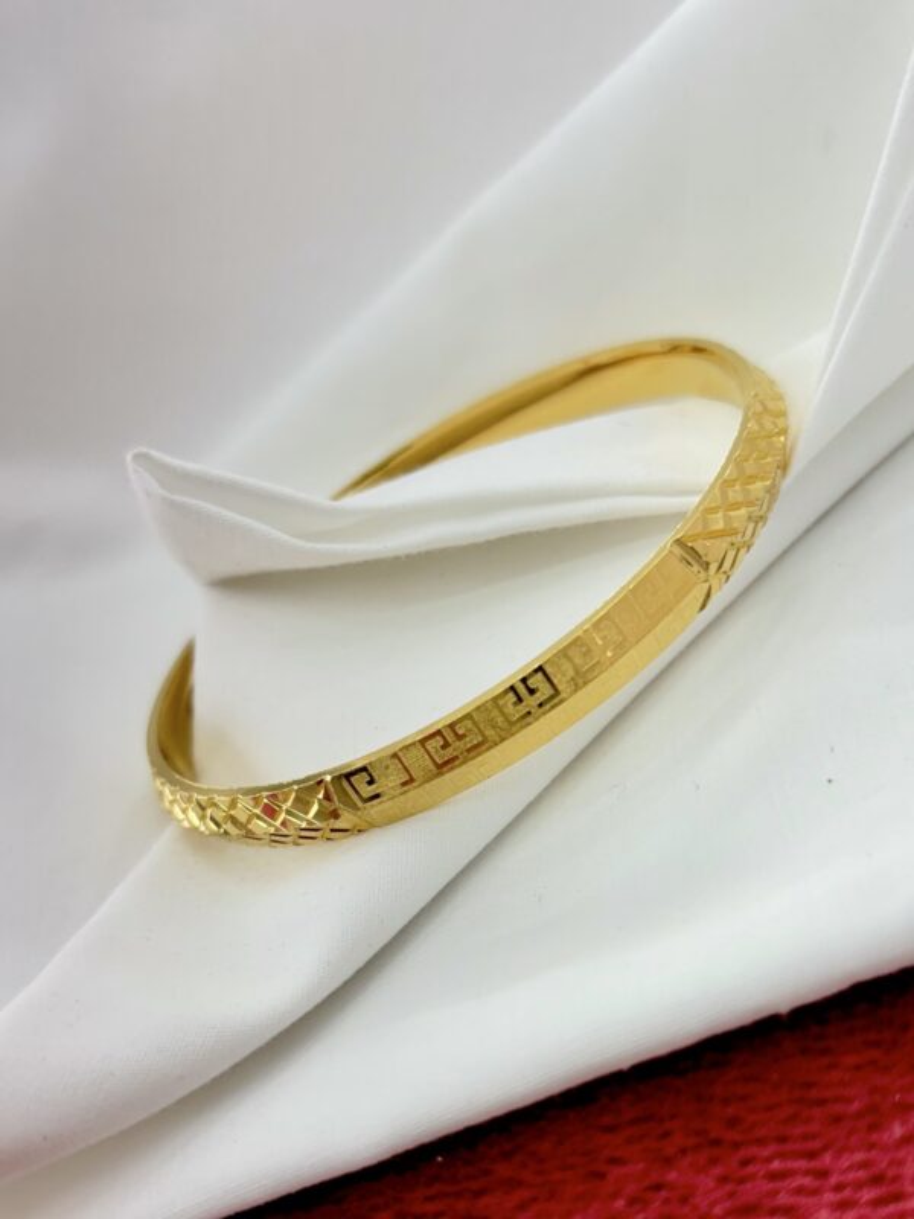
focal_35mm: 26
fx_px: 915
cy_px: 610
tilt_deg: -38.0
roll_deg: +29.1
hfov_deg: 53.1
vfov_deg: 67.3
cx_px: 457
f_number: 1.6
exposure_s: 1/349
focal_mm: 5.96
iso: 50
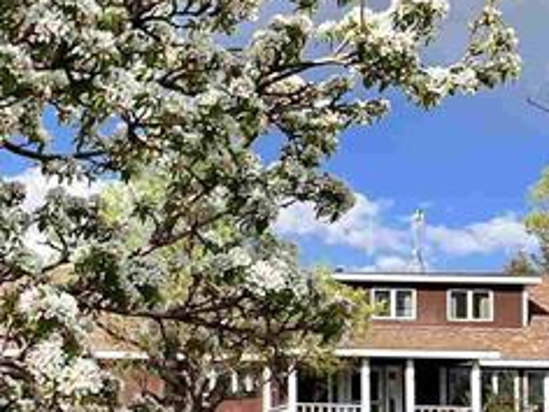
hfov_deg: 15.1
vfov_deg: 13.0
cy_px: 396
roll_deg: -1.8
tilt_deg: +4.3
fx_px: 1792
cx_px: -447
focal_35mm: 113
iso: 50
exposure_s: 1/3704
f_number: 1.5
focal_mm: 5.7
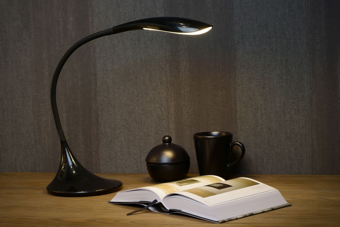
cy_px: 114
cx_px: 170
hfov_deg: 18.6
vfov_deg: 12.5
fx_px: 1039
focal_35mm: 110
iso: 100
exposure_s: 1/6
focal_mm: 110
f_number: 9
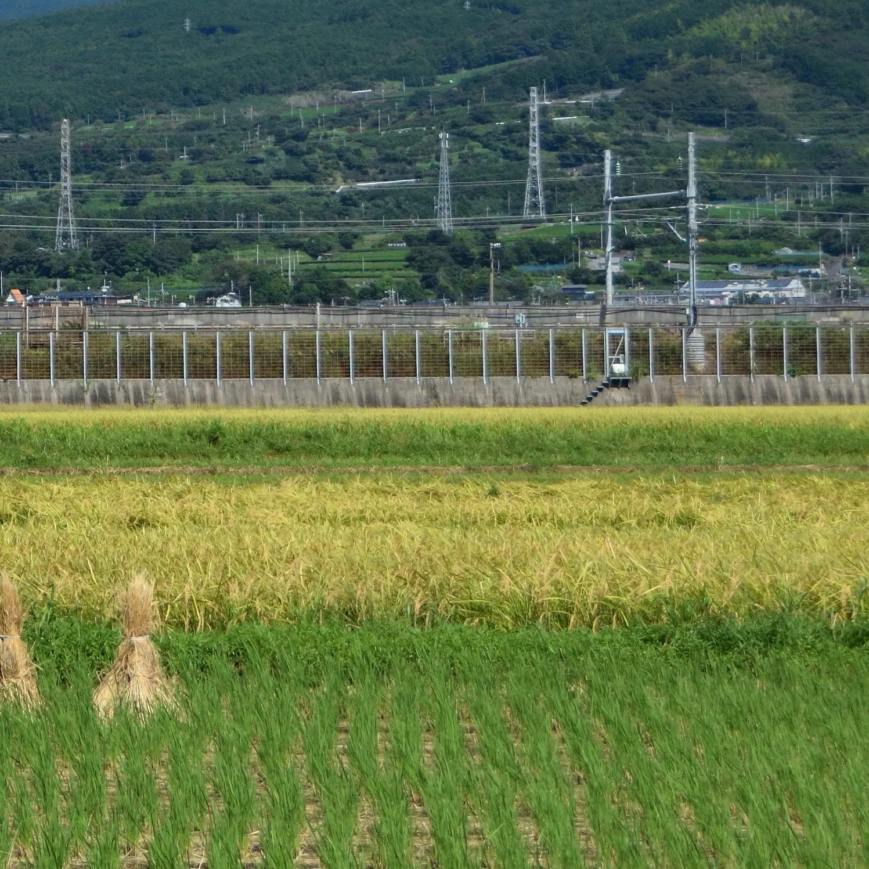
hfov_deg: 7.3
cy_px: 194
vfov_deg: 7.4
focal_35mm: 235
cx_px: -557
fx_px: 6674
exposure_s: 1/1000
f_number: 6.3
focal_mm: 46
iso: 100
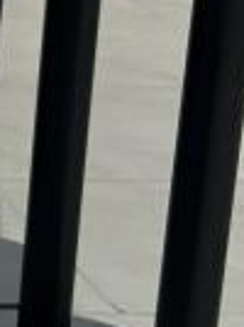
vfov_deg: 9.5
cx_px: -415
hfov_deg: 6.7
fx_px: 1952
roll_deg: -2.8
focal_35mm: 207
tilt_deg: -12.7
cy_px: 23
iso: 64
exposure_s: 1/100
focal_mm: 5.7
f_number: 1.5
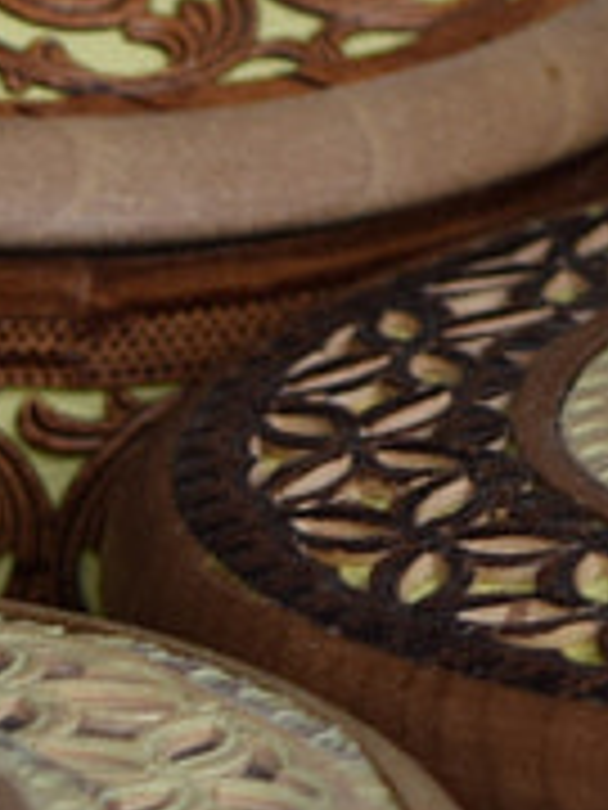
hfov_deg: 2.8
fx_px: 12014
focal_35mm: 513
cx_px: 1946
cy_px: -666
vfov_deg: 3.8
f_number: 5.6
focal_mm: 40
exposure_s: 1/40
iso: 100
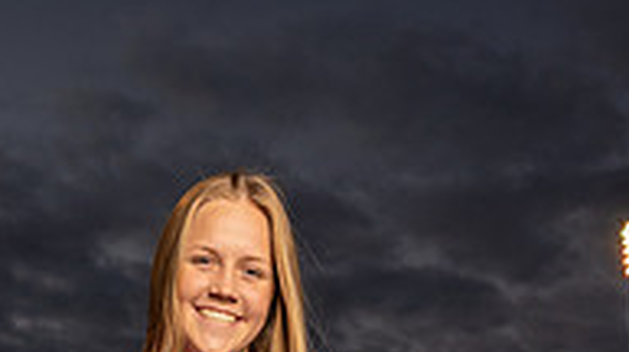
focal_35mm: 71
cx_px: 218
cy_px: 717
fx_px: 1183
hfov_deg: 29.6
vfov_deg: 14.1
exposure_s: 1/320
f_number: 7.1
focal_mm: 29
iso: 640
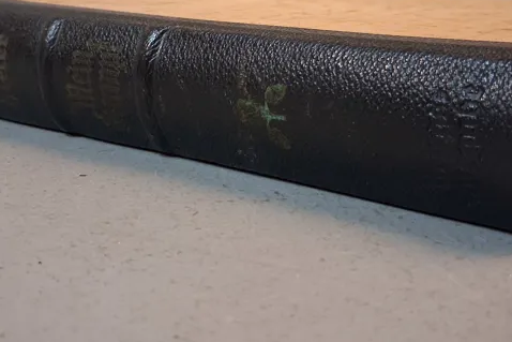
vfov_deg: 28.1
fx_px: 669
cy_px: 69
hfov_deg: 41.9
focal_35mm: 47
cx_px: 274
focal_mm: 4
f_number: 1.8
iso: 400
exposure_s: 1/50
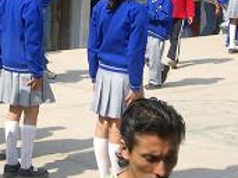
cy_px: -6
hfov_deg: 11.4
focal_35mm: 173
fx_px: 1189
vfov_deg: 8.5
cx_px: 25
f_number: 3.9
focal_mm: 12.2
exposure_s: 1/400
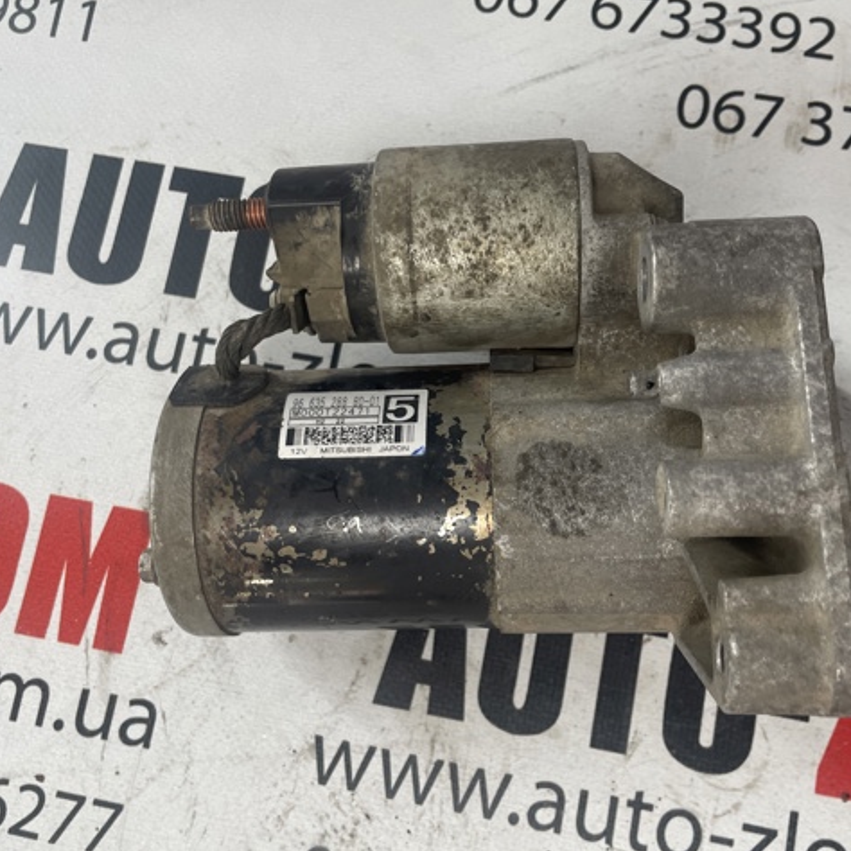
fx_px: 862
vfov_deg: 52.5
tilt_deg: -79.7
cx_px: 452
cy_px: 426
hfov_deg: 52.5
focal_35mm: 31
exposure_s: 1/100
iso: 80
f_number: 1.6
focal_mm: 4.2
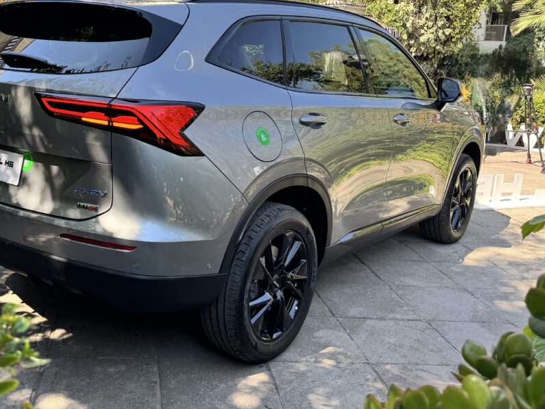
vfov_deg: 45.1
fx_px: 488
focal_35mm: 31
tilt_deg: -11.0
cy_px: 157
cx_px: 219
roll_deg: -2.1
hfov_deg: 57.9
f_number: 1.78
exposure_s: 1/467
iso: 80
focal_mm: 6.76
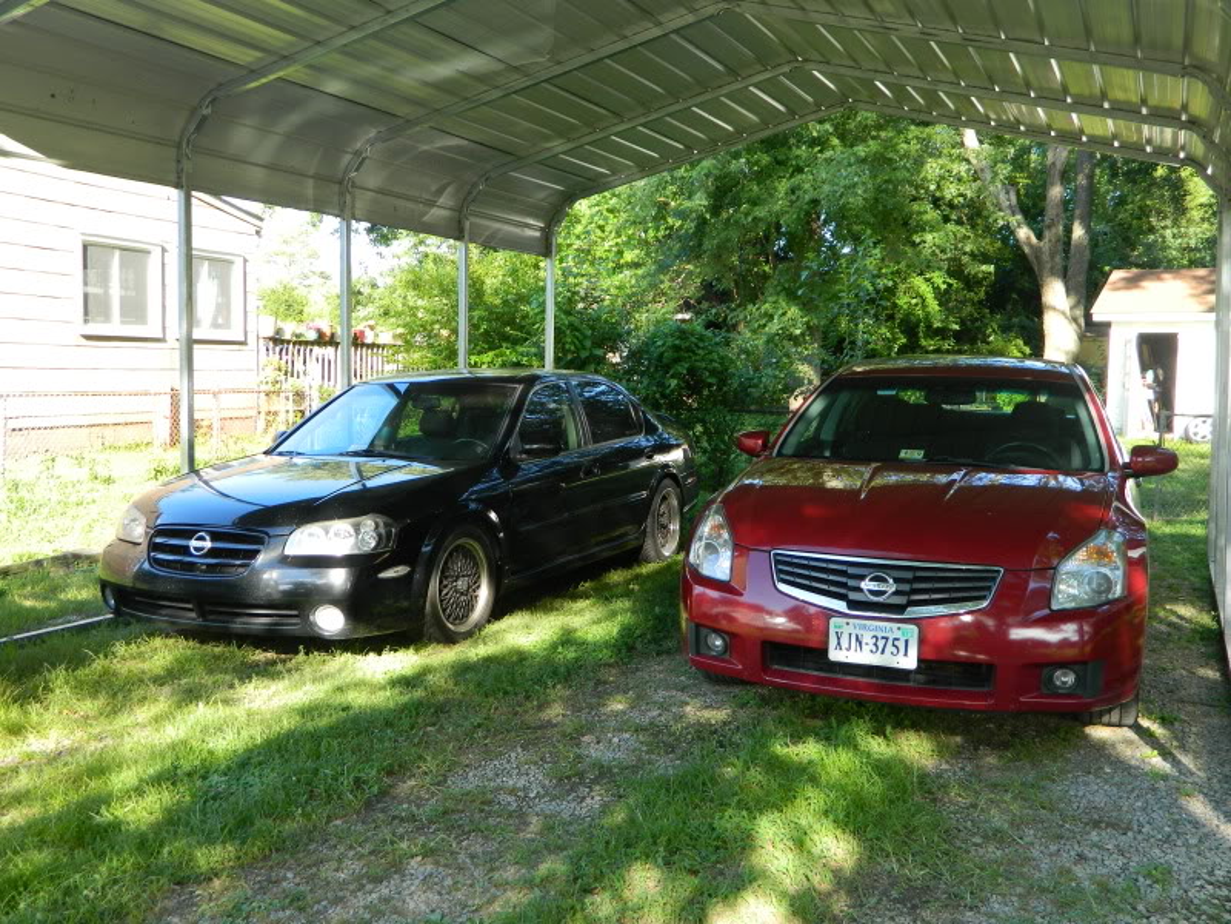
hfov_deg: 52.6
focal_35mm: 35
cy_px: 462
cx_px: 616
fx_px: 1245
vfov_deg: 40.7
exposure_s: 1/100
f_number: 3.3
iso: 80
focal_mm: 6.2
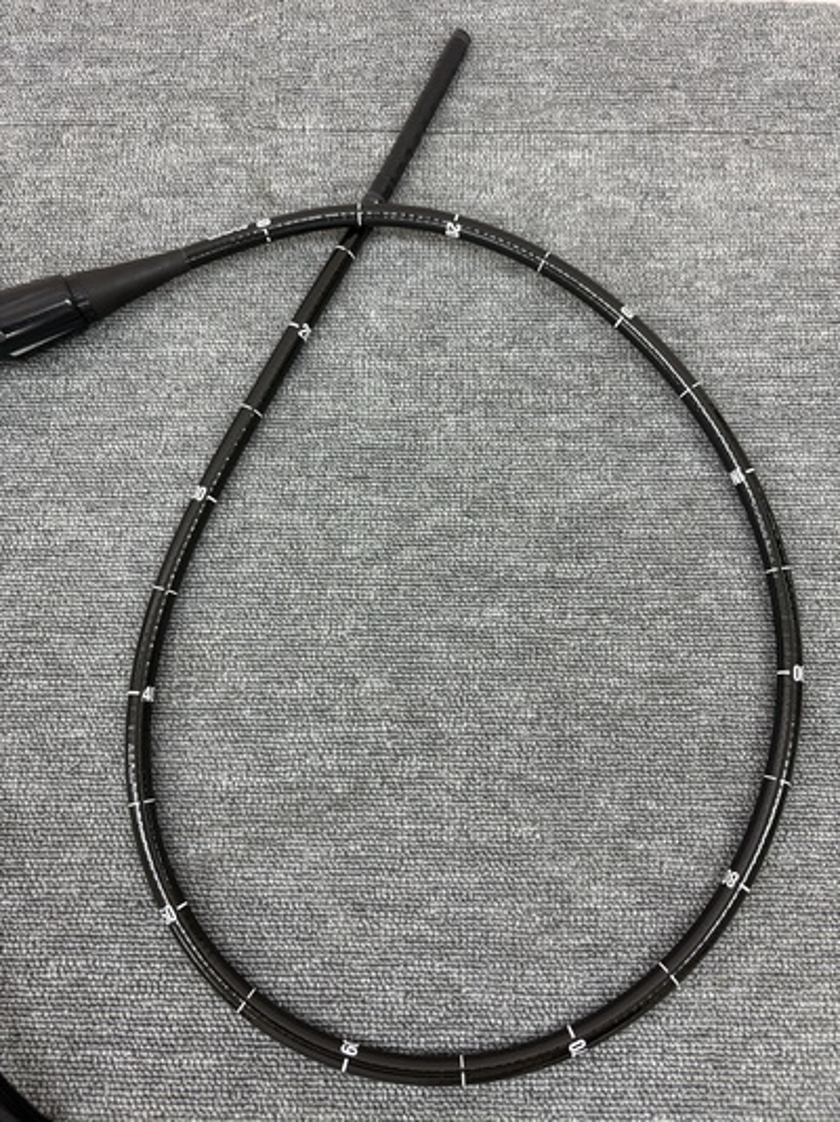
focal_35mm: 26
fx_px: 842
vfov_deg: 67.3
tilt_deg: -77.4
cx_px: 420
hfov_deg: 53.0
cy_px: 561
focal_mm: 5.96
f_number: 1.6
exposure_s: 1/120
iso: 100
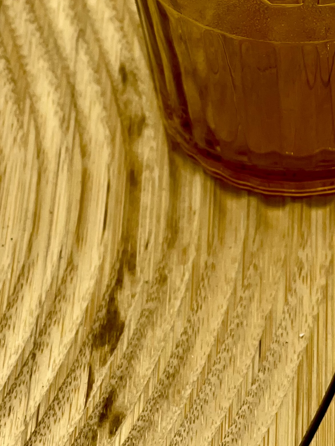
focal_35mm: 160
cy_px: -53
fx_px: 2064
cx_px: 332
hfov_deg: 9.2
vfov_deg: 12.1
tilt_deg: -52.2
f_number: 2.2
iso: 32
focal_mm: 7.5
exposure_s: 1/421
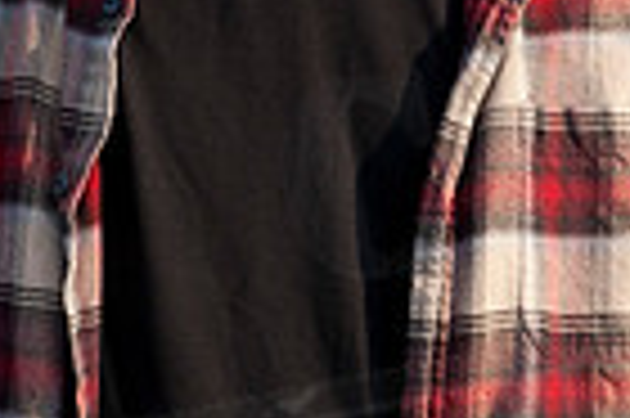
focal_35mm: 290
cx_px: 580
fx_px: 5069
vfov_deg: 4.7
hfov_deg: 7.1
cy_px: -58
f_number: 6.3
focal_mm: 70
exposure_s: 1/640
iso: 250
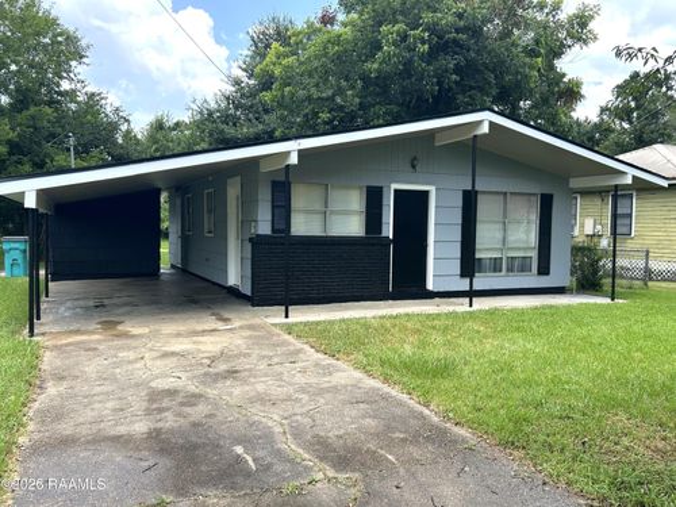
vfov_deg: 49.7
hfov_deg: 63.4
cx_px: 338
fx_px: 547
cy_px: 254
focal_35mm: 28
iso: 50
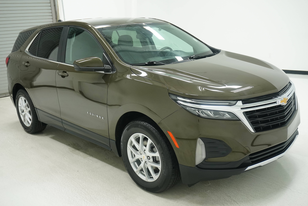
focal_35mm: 37
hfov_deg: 51.9
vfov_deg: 36.0
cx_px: 154
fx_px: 317
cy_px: 103
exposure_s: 1/200
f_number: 5.6
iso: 1000
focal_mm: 25
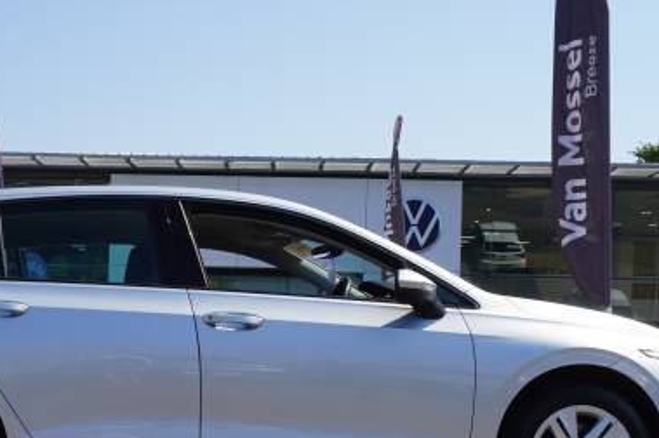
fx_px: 1299
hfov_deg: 28.4
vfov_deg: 18.9
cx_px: 242
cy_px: 368
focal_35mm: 71
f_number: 8
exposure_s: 1/100
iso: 100
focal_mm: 28
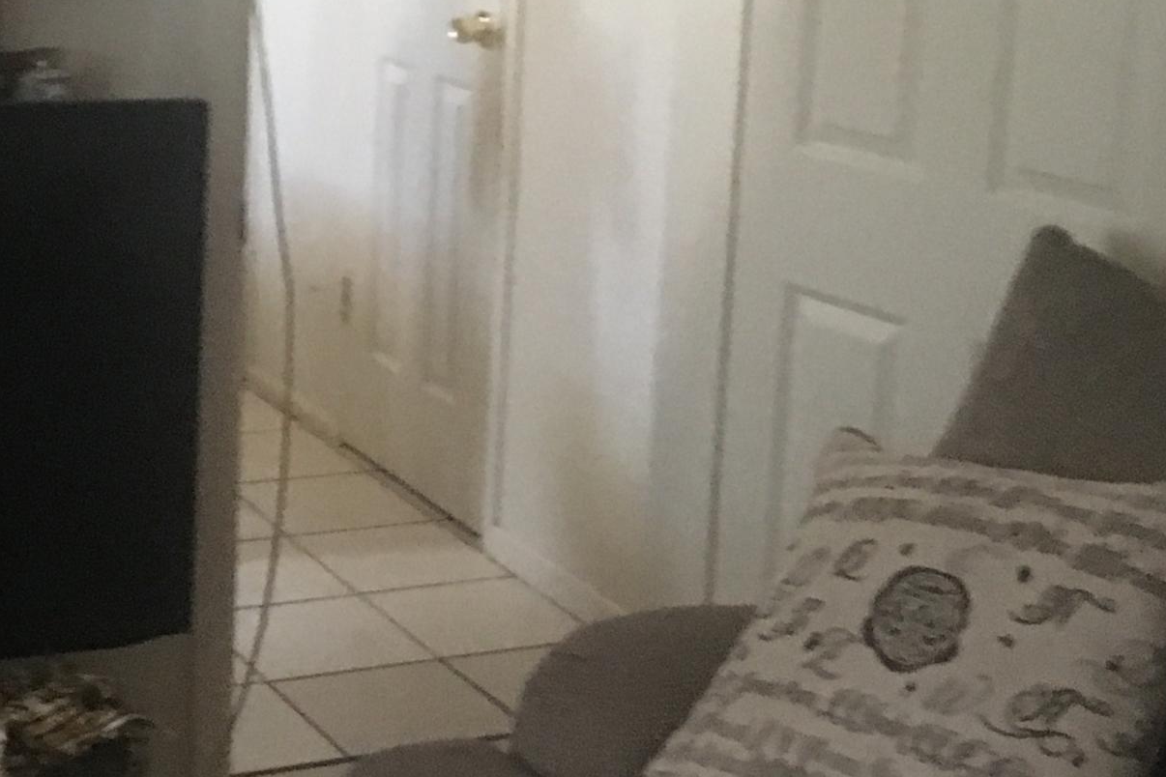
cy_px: 180
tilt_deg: -11.1
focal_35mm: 75
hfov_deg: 26.4
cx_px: 212
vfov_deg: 18.1
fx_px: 2429
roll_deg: -1.3
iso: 400
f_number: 2.2
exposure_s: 1/15
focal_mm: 4.15
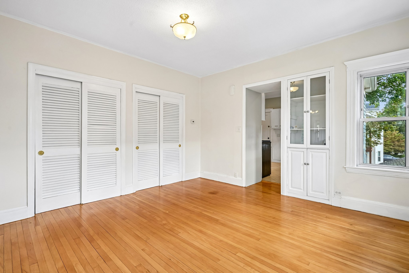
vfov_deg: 73.7
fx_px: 182
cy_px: 136
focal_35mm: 16
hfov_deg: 96.7
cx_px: 204
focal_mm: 16
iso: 400
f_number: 8
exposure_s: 1/40
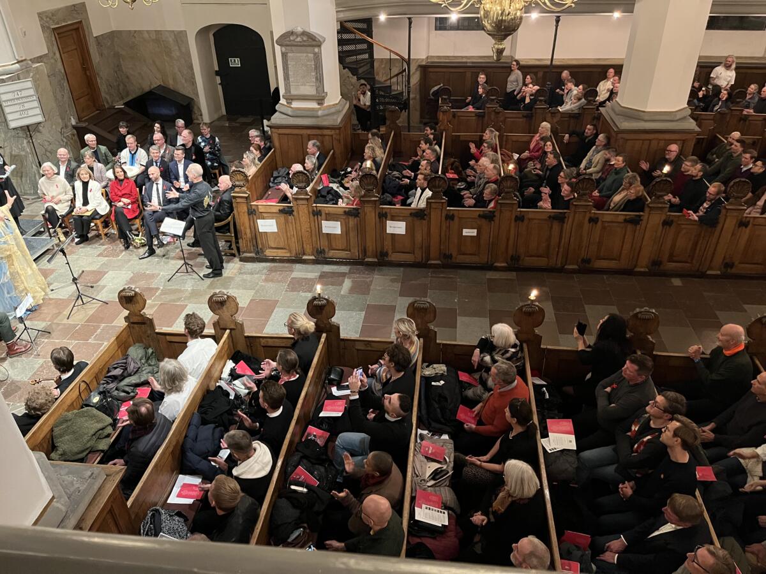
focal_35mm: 26
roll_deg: +1.3
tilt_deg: -32.7
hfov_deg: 67.3
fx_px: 575
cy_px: 287
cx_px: 383
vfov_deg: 53.1
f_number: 1.6
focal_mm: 5.1
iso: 640
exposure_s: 1/33
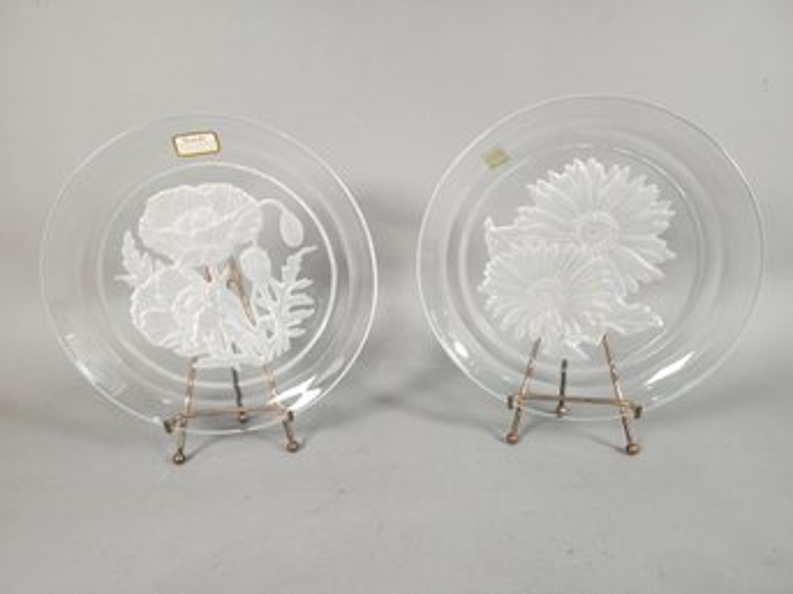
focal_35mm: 23
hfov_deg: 73.9
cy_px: 297
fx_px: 527
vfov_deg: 58.8
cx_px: 396
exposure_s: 1/120
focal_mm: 5.54
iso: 160
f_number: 1.8
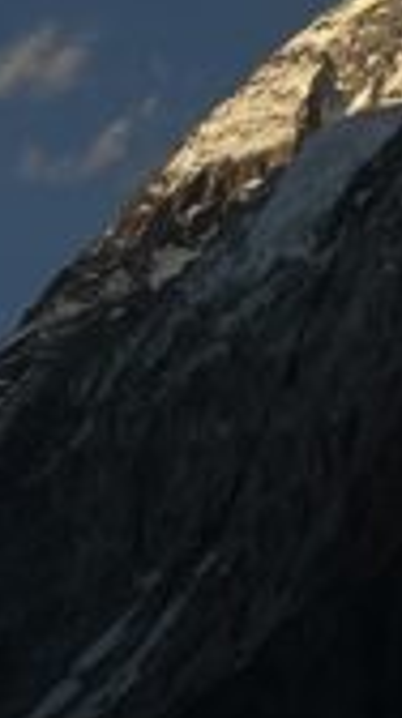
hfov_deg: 6.9
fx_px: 2569
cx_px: -1202
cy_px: 628
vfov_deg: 15.8
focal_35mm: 135
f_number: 1.6
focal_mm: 4.2
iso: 50
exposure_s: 1/4651
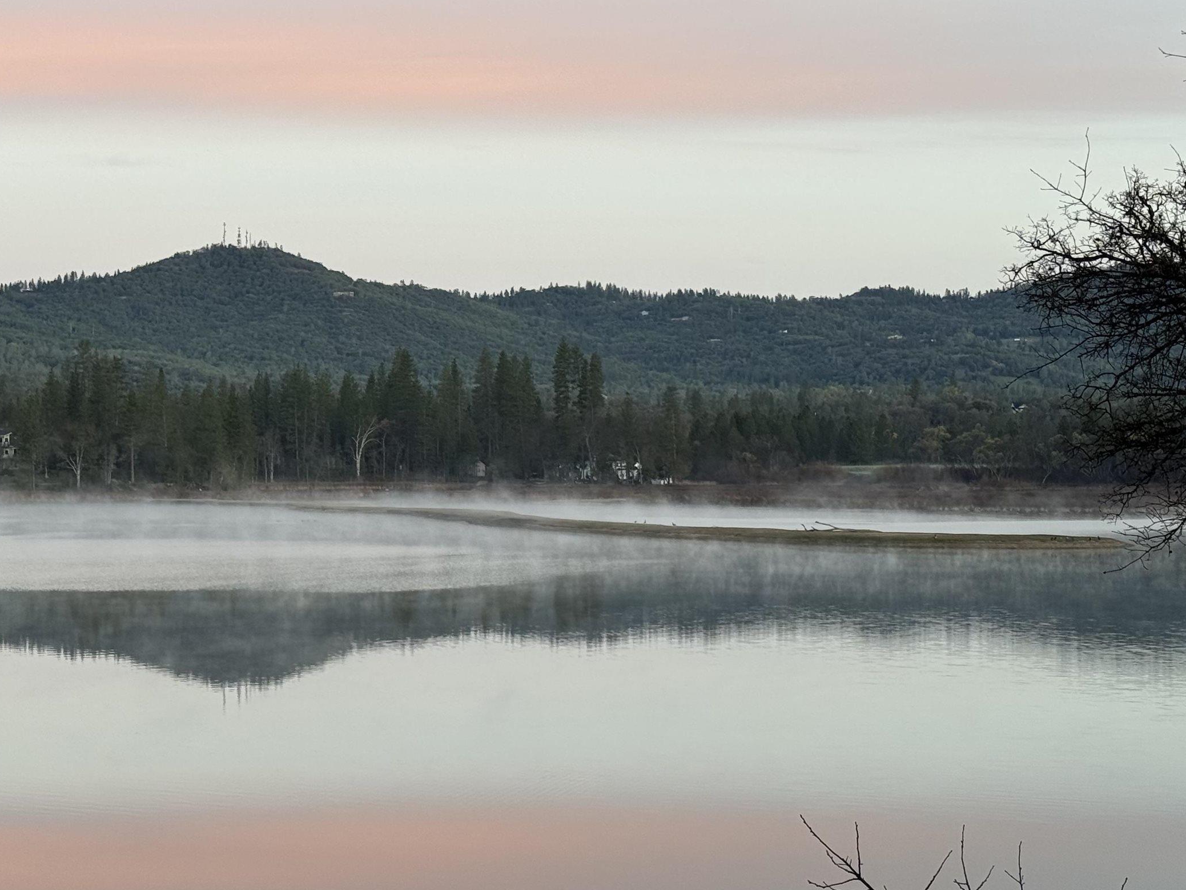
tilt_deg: +0.5
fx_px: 2433
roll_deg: +0.5
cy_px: 443
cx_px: 432
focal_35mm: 71
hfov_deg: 27.3
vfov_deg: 20.7
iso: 50
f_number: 1.78
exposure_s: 1/133
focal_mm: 6.76
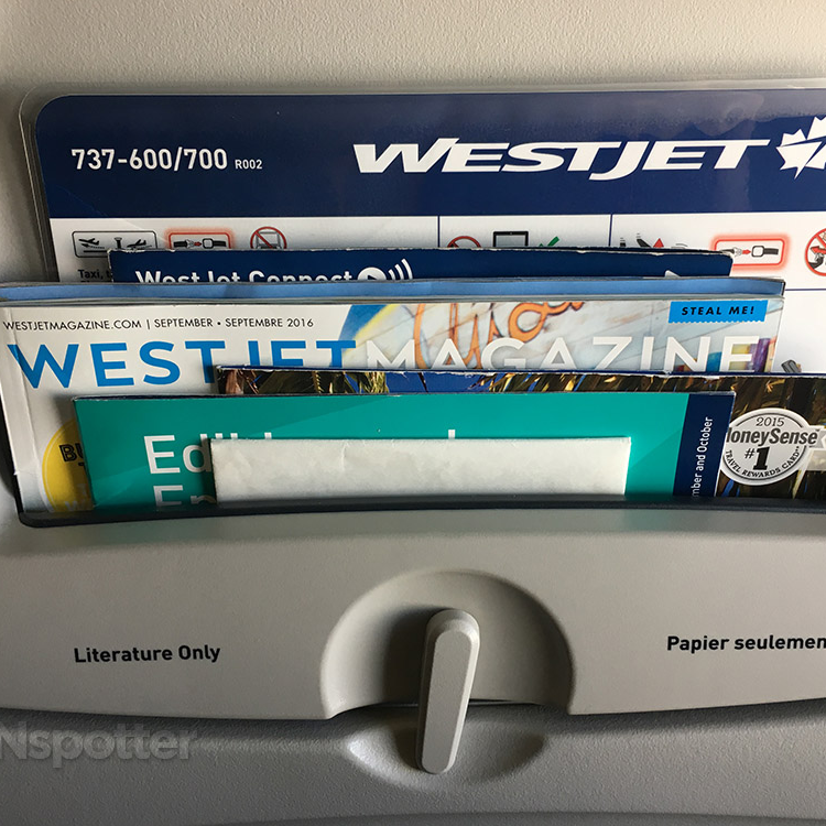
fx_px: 945
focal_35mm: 35
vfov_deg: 47.2
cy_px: 404
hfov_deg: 47.2
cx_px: 426
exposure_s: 1/40
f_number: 2.2
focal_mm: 4.15
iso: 25
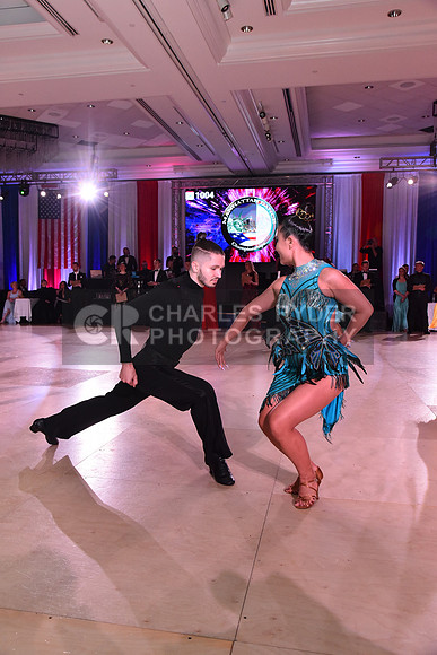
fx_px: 546
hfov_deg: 43.6
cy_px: 328
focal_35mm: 30
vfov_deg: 61.9
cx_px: 218
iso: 2500
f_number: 7.1
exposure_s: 1/320
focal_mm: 30
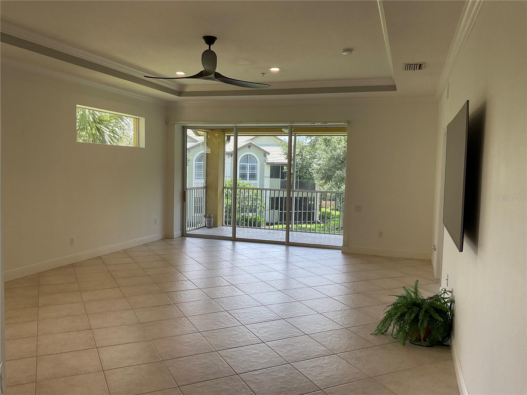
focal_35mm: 29
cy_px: 198
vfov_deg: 48.2
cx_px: 264
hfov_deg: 61.7
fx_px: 442
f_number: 1.8
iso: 40
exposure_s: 1/120
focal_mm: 3
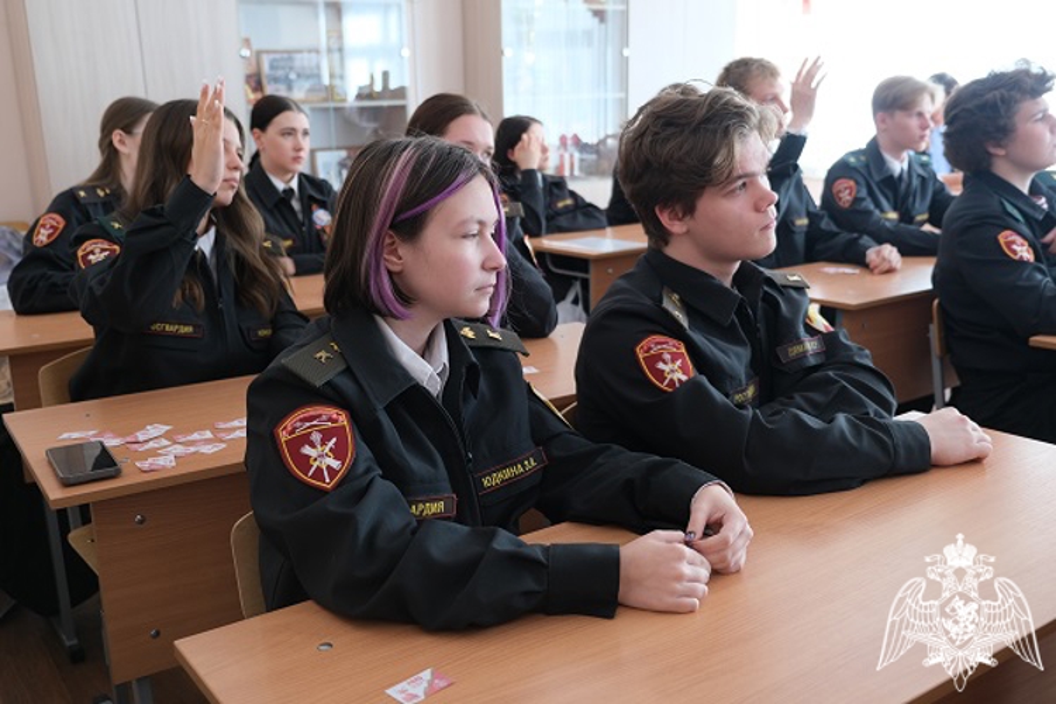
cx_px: 528
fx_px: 968
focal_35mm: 33
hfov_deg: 57.2
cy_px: 352
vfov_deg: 40.0
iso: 320
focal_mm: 22.3
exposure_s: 1/56
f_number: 3.2
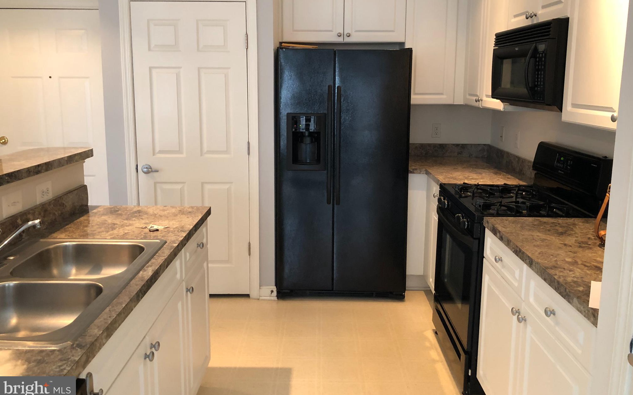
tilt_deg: -8.8
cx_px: 318
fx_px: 518
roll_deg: -1.4
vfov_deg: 41.7
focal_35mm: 30
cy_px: 162
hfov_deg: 62.9
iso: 64
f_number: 1.8
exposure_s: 1/15
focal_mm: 3.99
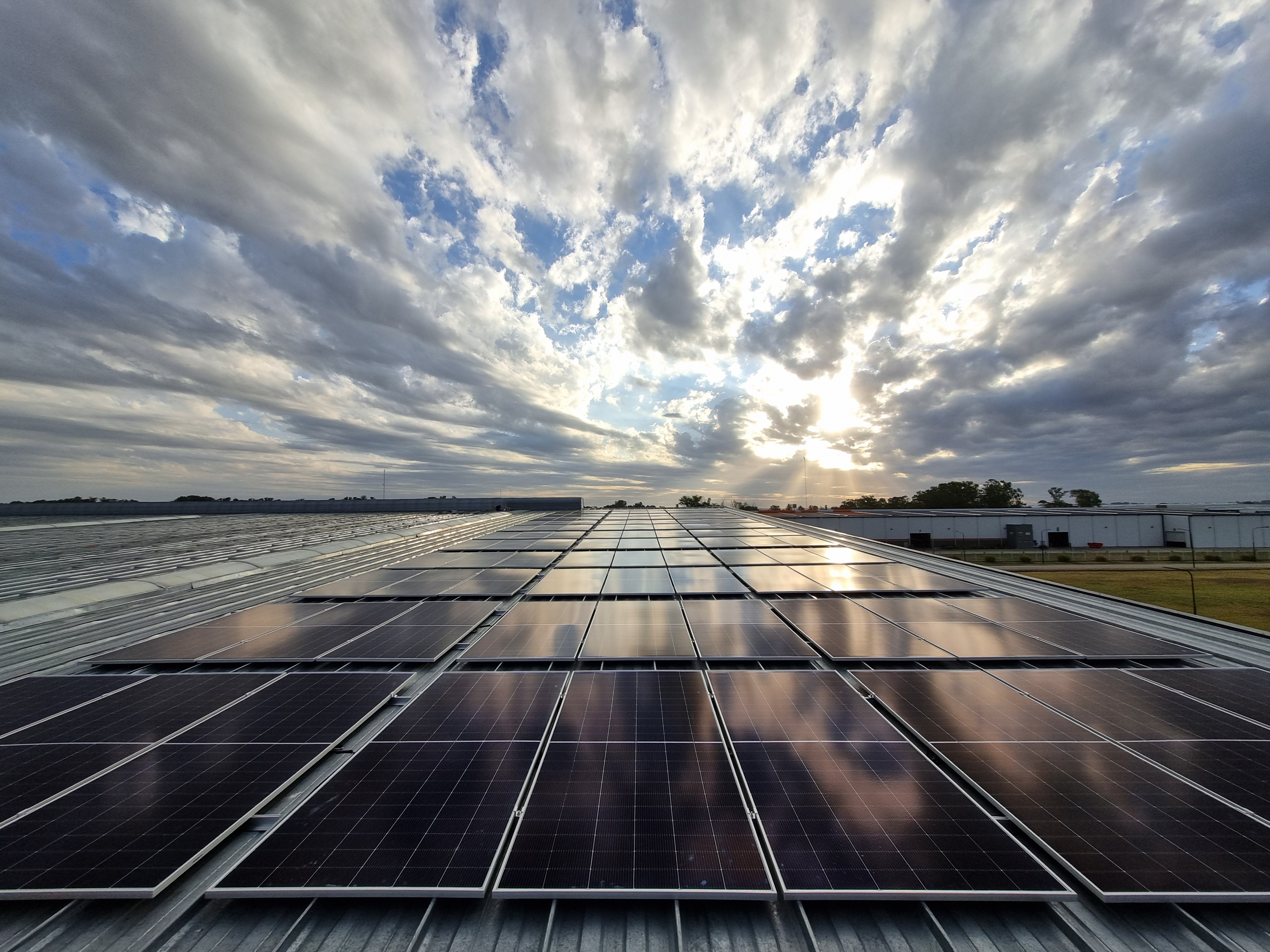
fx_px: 477
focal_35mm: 13
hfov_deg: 106.2
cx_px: 635
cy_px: 476
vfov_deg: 89.9
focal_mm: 1.74
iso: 50
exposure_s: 1/1504
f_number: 2.2
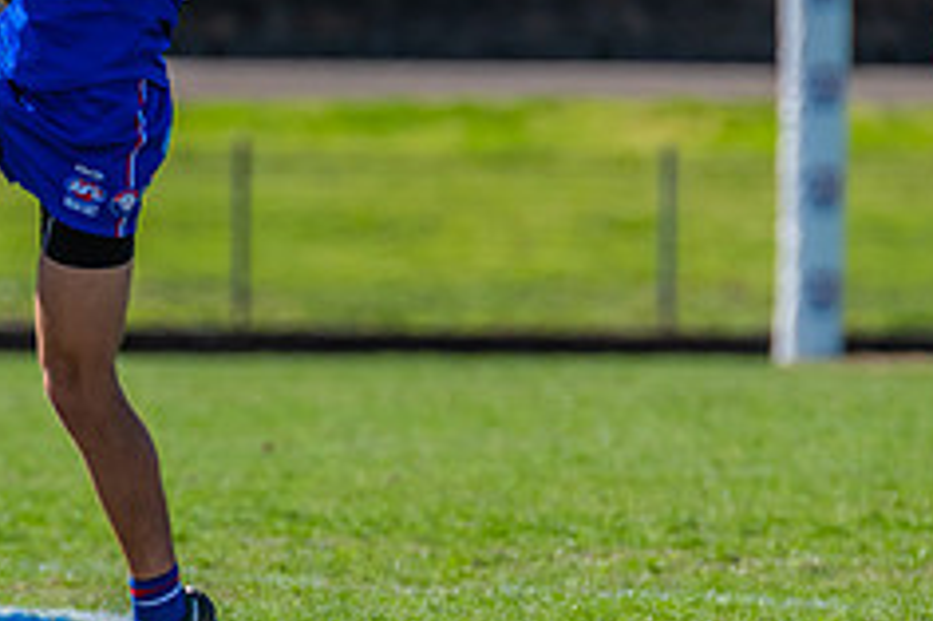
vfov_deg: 1.3
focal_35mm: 1059
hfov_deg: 1.9
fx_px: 27426
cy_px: 243
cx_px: -18
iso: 800
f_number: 6.3
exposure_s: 1/2000
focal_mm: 420
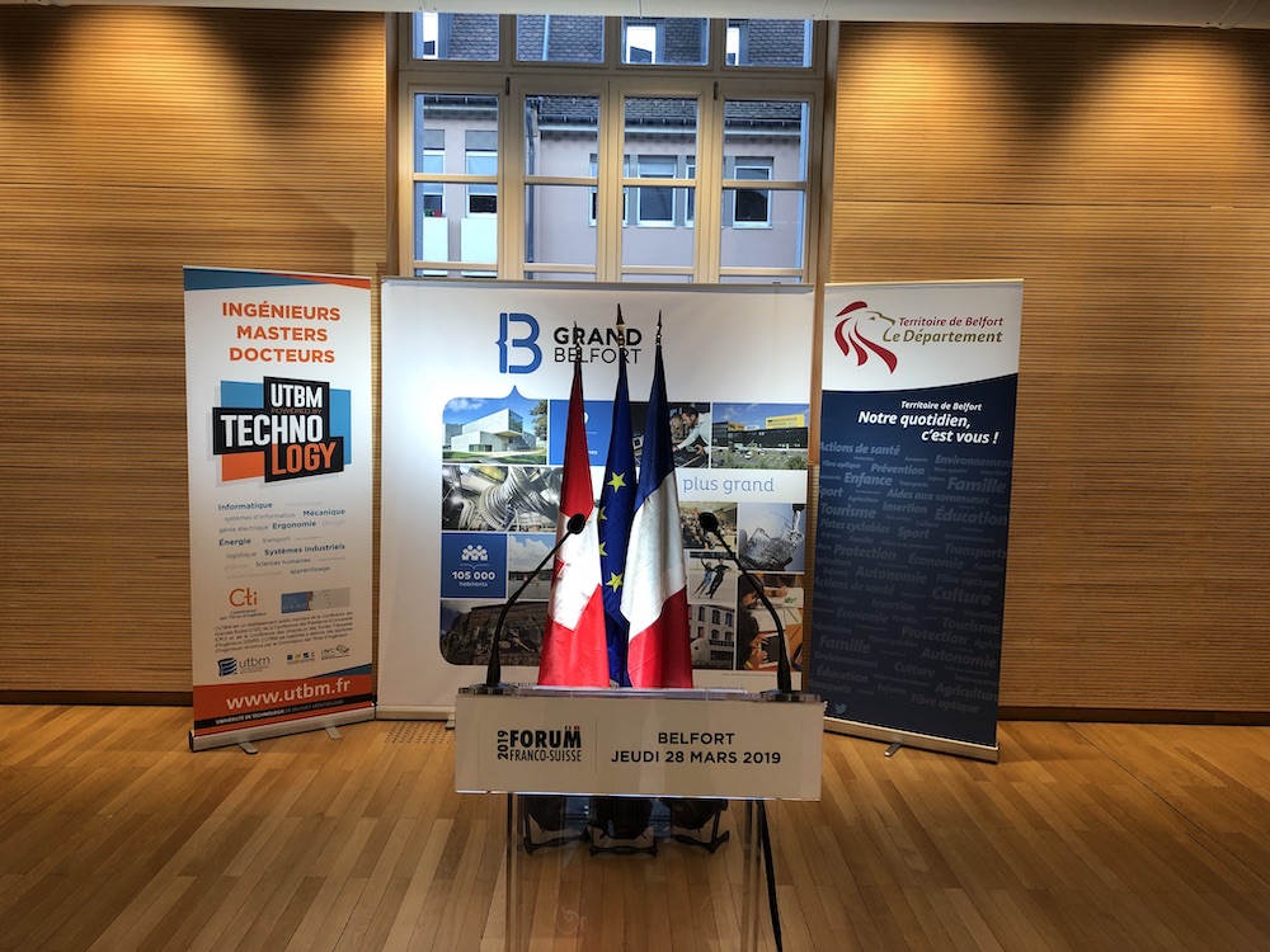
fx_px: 1027
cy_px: 476
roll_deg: -0.9
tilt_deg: -4.8
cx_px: 635
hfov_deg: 63.4
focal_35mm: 28
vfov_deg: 49.7
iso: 40
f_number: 1.8
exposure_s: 1/67
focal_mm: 3.99
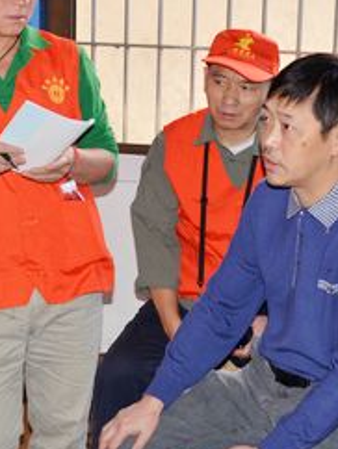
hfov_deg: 14.2
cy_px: 233
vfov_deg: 18.9
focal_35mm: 104
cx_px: 123
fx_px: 1351
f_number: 4.8
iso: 640
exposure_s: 1/60
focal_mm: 35
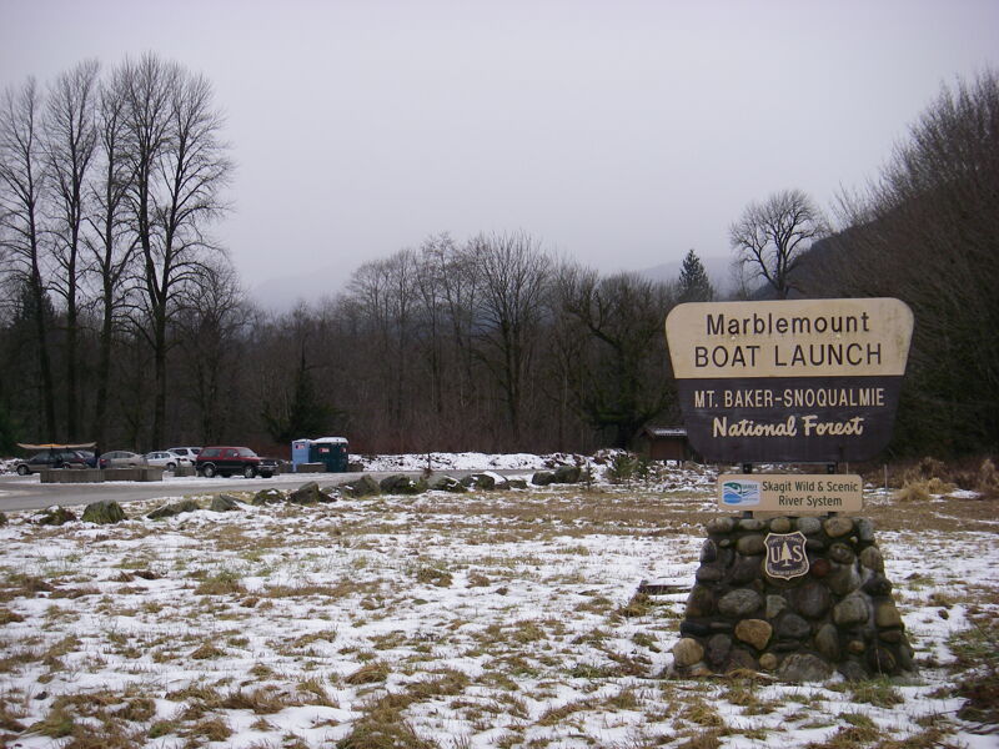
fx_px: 1818
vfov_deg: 23.3
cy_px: 374
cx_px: 500
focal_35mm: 63
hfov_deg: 30.7
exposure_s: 1/60
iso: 64
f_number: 3.7
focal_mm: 10.5
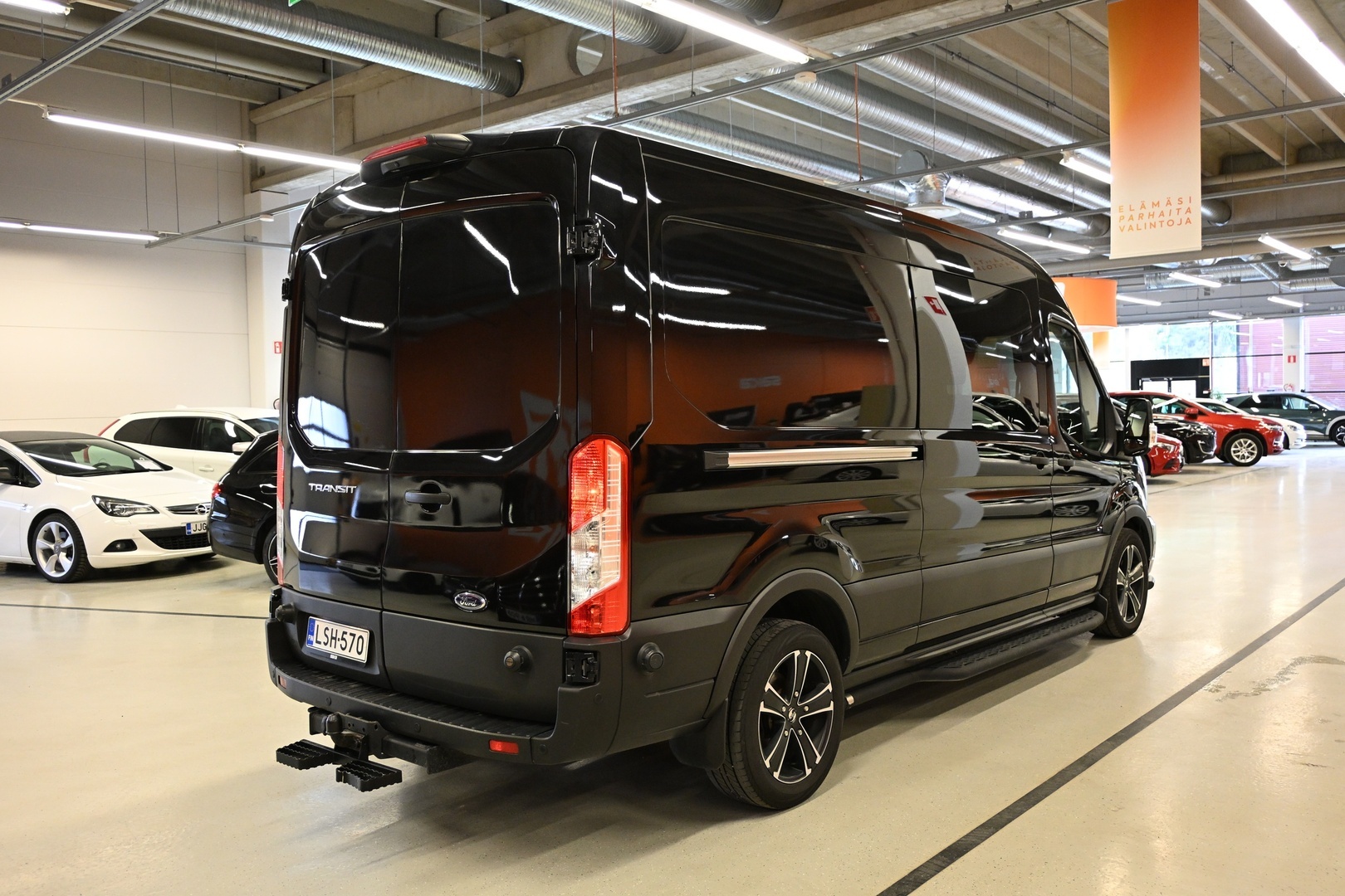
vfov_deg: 43.6
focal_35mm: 30
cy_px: 448
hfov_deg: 61.9
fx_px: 1121
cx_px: 672
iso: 1600
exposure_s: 1/125
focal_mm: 20
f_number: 3.8
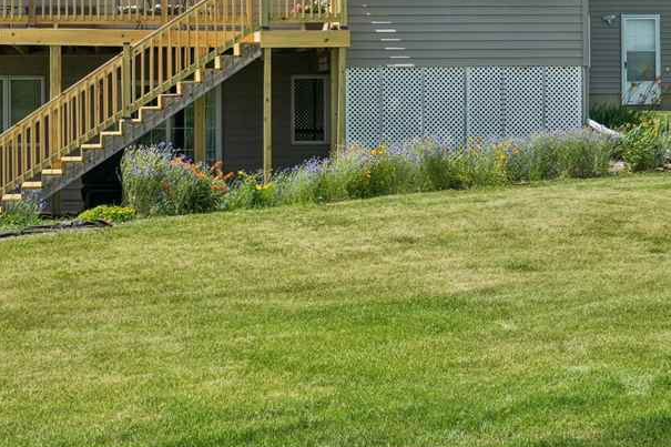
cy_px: 77
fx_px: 1379
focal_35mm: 74
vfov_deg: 18.2
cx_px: 211
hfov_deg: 27.1
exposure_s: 1/1000
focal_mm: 35
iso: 400
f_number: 10
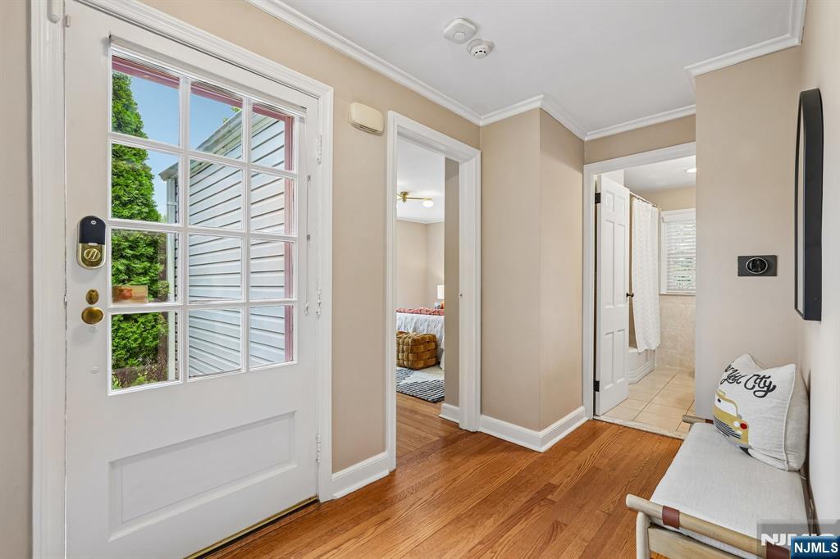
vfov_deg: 73.7
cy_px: 280
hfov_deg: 96.8
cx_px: 420
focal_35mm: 16
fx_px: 373
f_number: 8
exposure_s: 1/30
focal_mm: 16
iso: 400
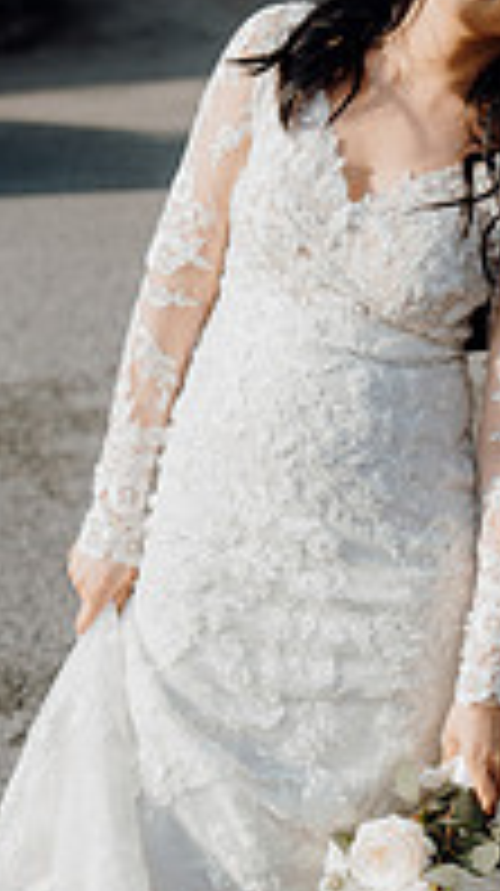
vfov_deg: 20.4
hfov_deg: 11.3
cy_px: 459
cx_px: 554
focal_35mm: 105
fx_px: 2481
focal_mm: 44
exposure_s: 1/640
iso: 125
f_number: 3.5
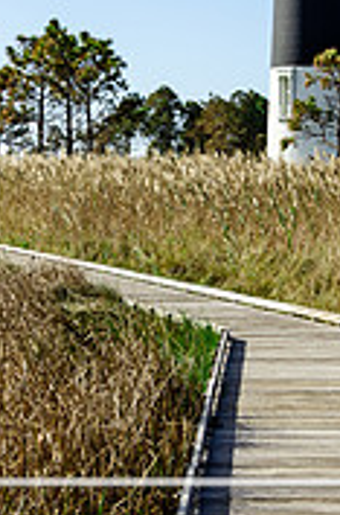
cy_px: 93
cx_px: 177
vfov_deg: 15.7
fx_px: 1852
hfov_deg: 10.5
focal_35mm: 130
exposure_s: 1/500
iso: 100
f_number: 8
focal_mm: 34
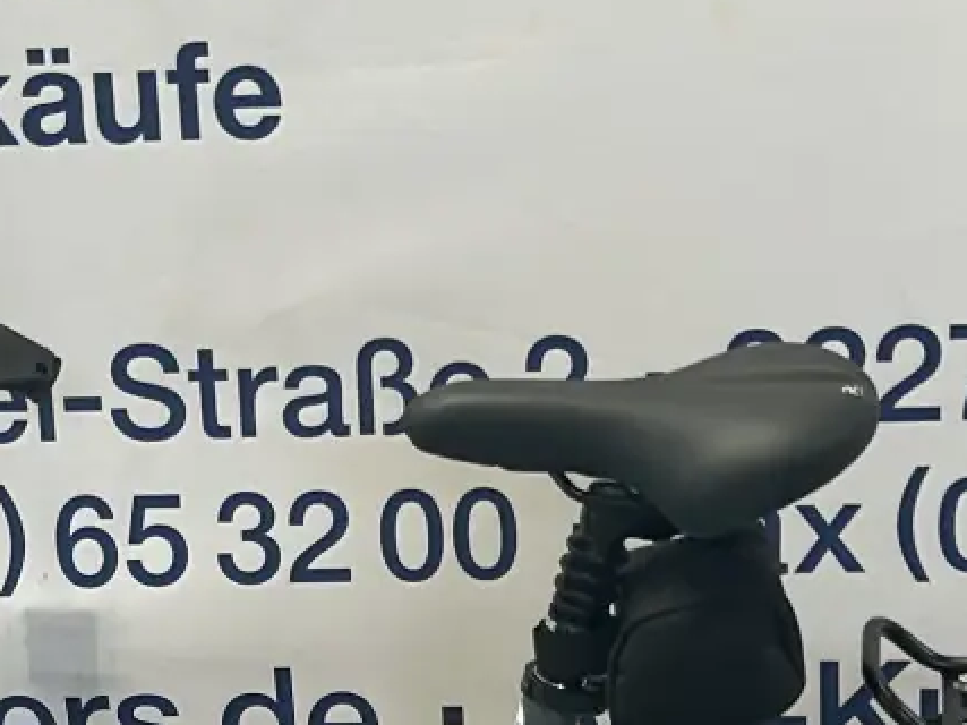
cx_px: 430
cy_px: 852
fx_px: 3267
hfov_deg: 16.8
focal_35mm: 117
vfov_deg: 12.4
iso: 80
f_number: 1.5
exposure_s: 1/121
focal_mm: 5.7
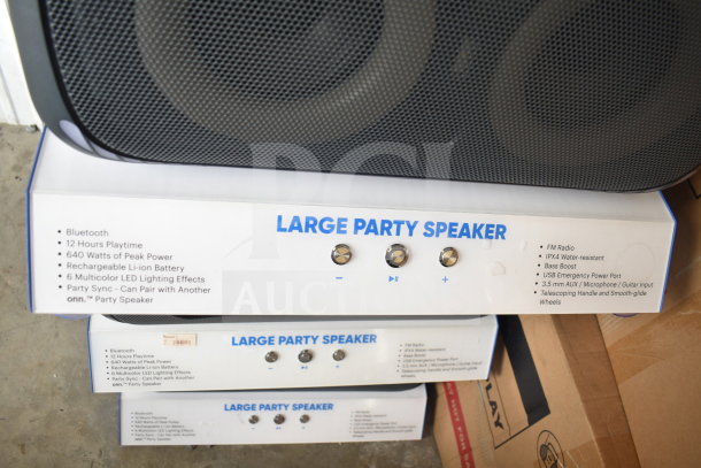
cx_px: 350
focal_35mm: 30
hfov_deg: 61.9
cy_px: 234
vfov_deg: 43.6
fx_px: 584
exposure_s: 1/40
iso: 200
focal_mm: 20
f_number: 3.5
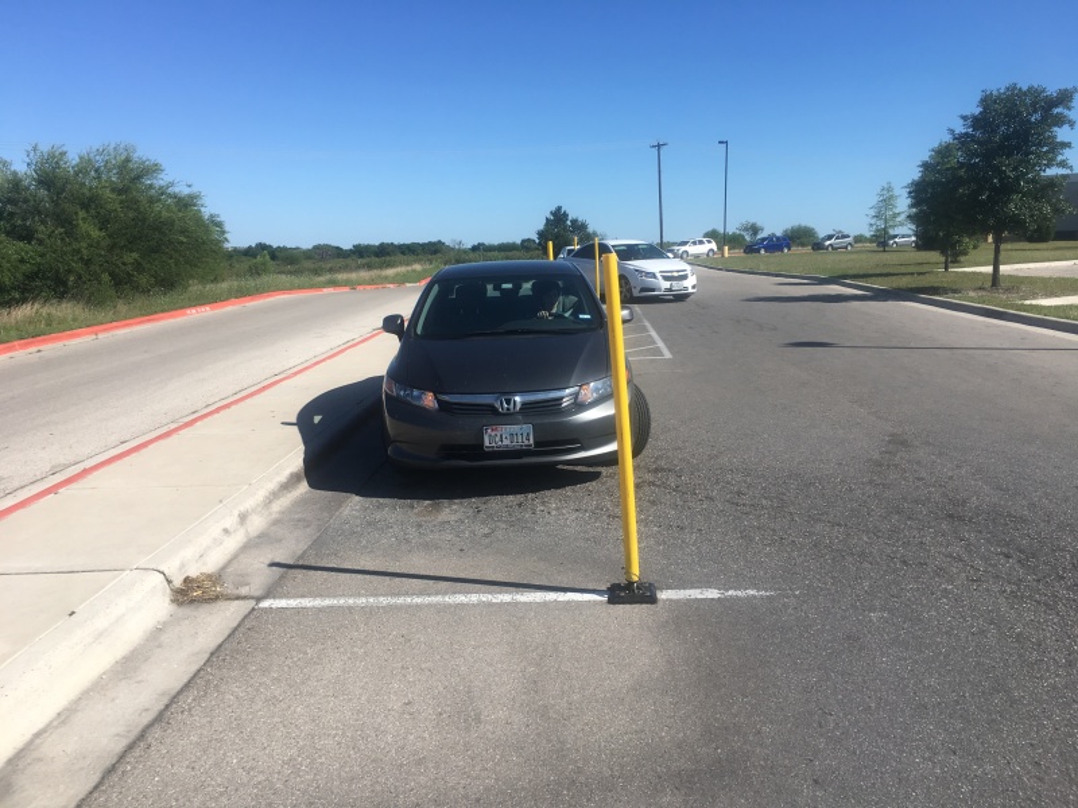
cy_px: 404
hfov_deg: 61.7
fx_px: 903
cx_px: 539
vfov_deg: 48.2
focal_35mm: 29
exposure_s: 1/1789
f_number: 2.2
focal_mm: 4.15
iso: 25
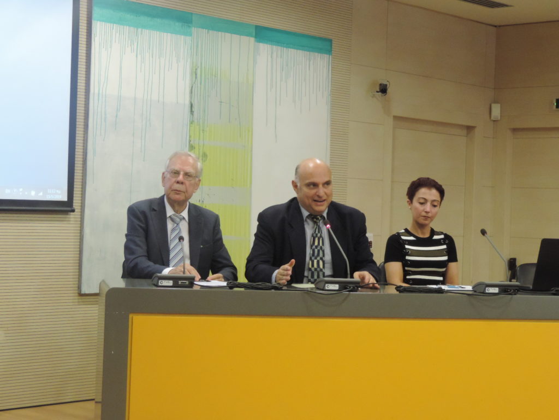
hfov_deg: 26.0
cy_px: 210
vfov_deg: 19.6
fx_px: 1211
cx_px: 280
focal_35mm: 75
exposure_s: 1/40
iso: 800
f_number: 3.9
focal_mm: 13.3
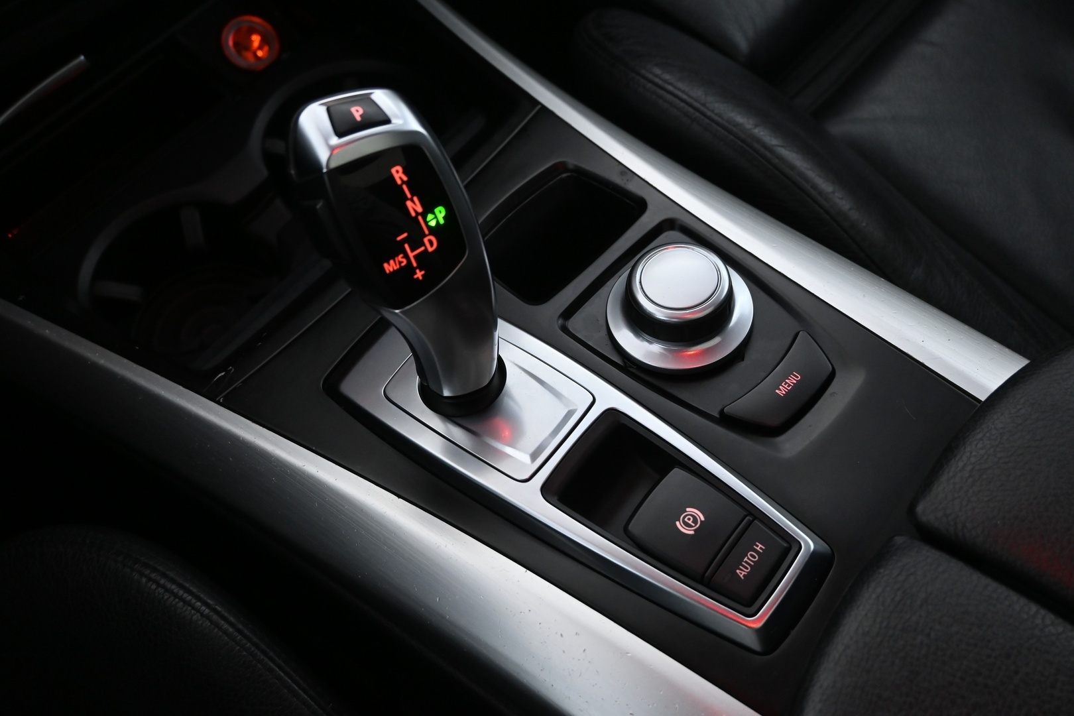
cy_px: 358
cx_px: 537
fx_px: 1029
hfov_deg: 55.1
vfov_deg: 38.4
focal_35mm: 34
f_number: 4.2
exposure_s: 1/25
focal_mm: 23
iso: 1250
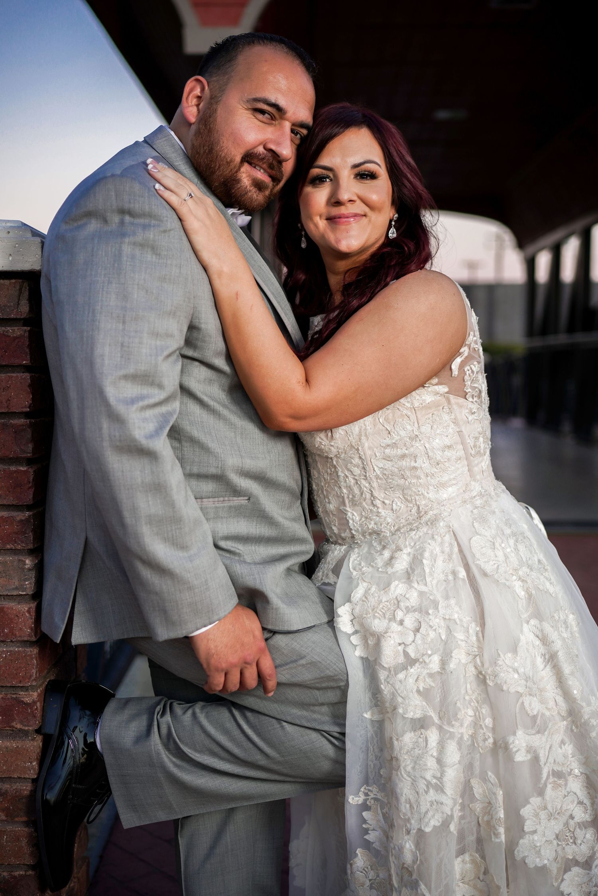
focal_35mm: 45
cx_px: 299
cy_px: 448
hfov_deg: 29.9
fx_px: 1121
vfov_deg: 43.6
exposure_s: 1/125
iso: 100
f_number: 2.5
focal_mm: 45
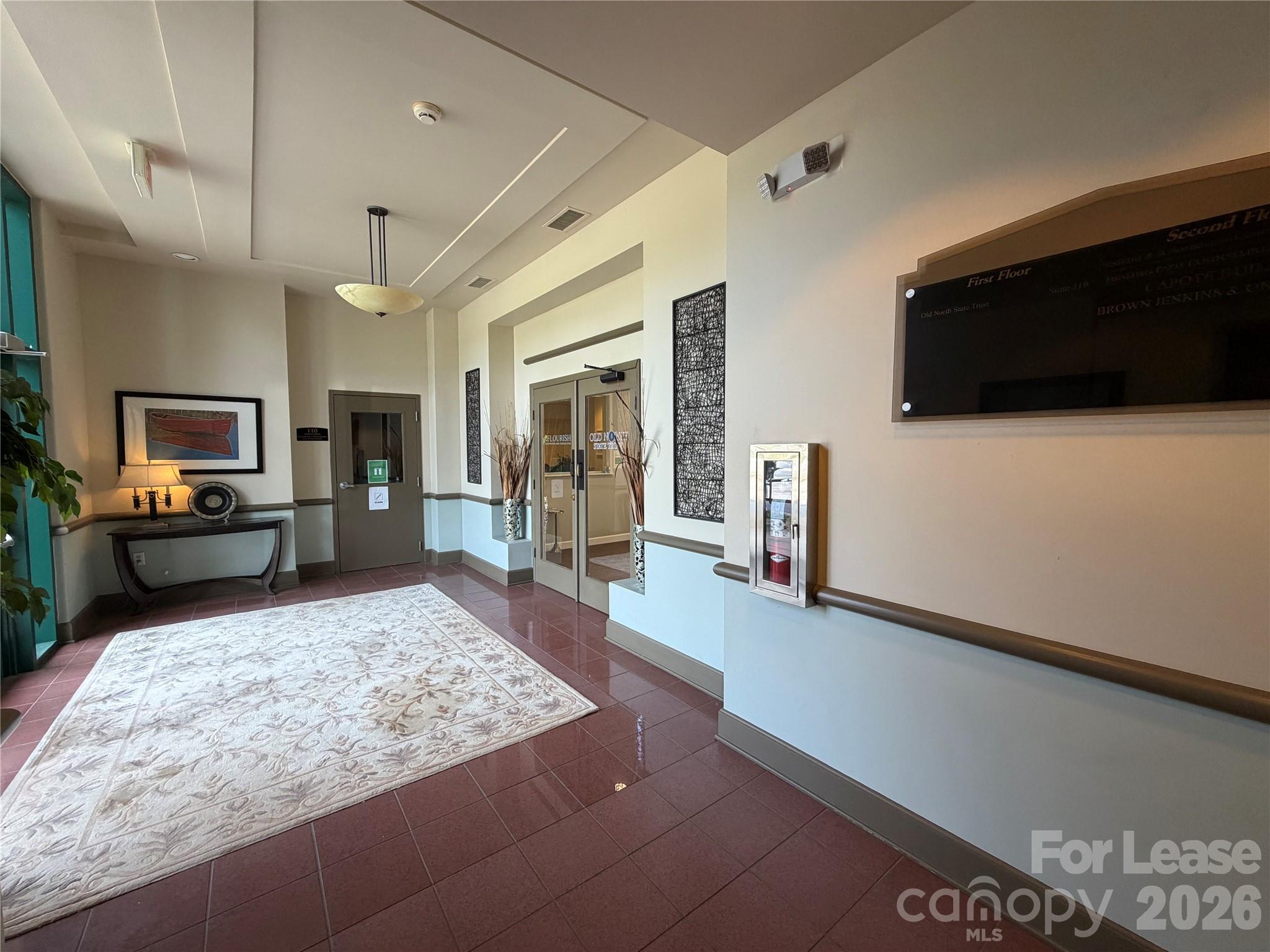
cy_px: 476
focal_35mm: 14
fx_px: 514
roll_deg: +1.1
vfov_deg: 85.7
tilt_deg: -3.3
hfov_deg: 102.1
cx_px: 635
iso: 200
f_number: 2.2
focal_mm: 2.22
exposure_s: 1/120
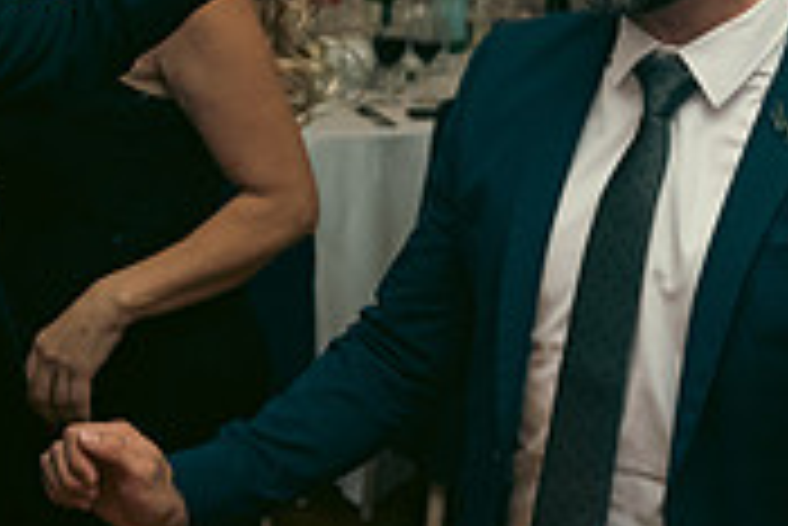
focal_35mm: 96
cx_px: 626
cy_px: 241
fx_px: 2103
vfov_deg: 14.3
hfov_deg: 21.0
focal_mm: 29
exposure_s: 1/160
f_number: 3.5
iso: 800
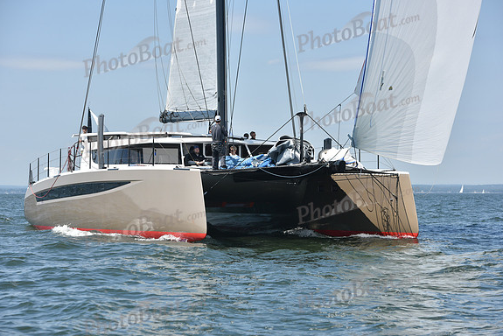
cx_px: 252
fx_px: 1552
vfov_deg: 12.4
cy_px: 168
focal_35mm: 111
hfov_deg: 18.4
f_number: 6.3
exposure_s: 1/1250
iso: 250
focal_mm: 110
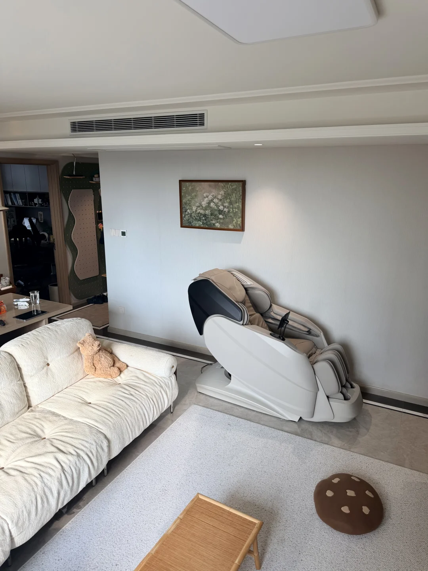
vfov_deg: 71.6
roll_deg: -1.0
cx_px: 214
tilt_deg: -15.0
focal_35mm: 24
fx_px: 396
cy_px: 286
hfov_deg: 56.8
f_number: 1.78
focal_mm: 6.76
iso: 64
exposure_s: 1/200
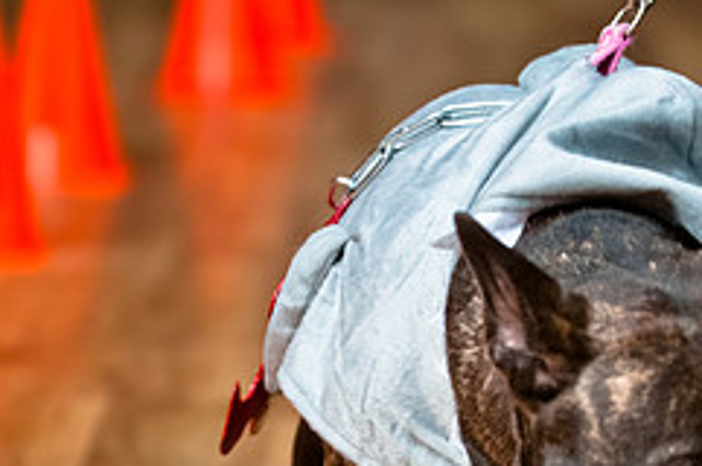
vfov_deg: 4.7
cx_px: 382
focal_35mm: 289
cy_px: 342
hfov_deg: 7.1
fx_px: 5628
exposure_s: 1/200
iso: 200
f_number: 2.8
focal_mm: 80
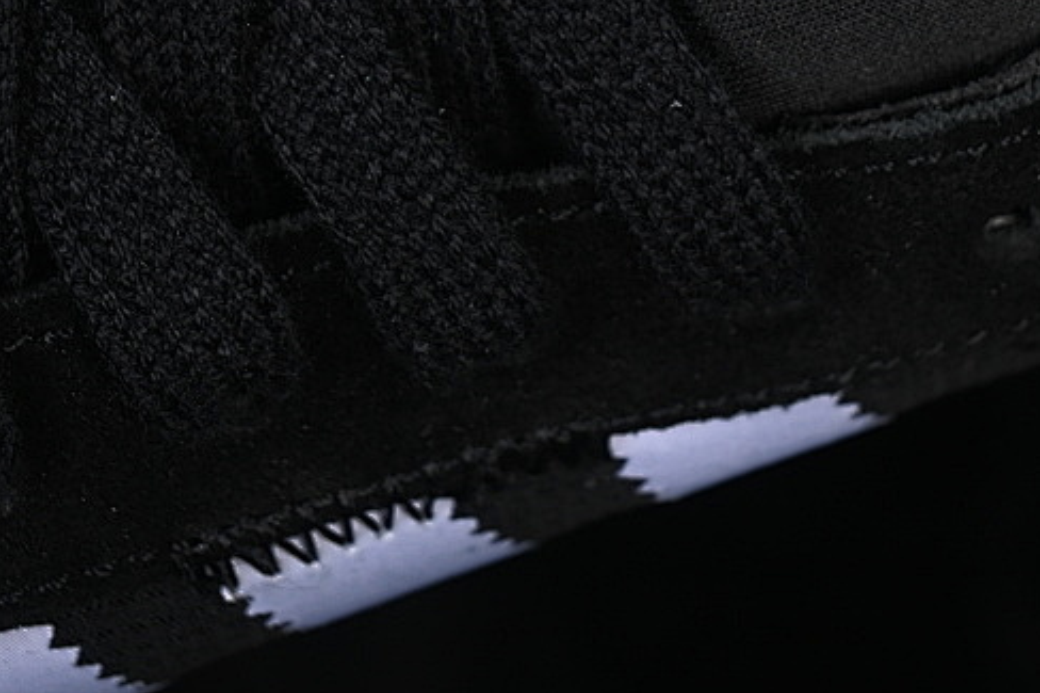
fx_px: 4794
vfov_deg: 8.2
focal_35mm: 166
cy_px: -72
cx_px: 584
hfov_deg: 12.4
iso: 160
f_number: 6.3
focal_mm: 50
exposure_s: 1/50
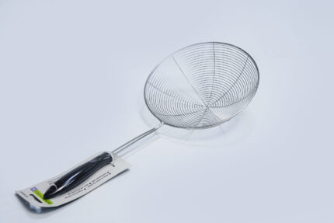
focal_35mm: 69
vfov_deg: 19.7
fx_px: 640
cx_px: 167
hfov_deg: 29.2
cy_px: 112
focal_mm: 69
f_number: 14
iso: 6400
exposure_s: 1/160
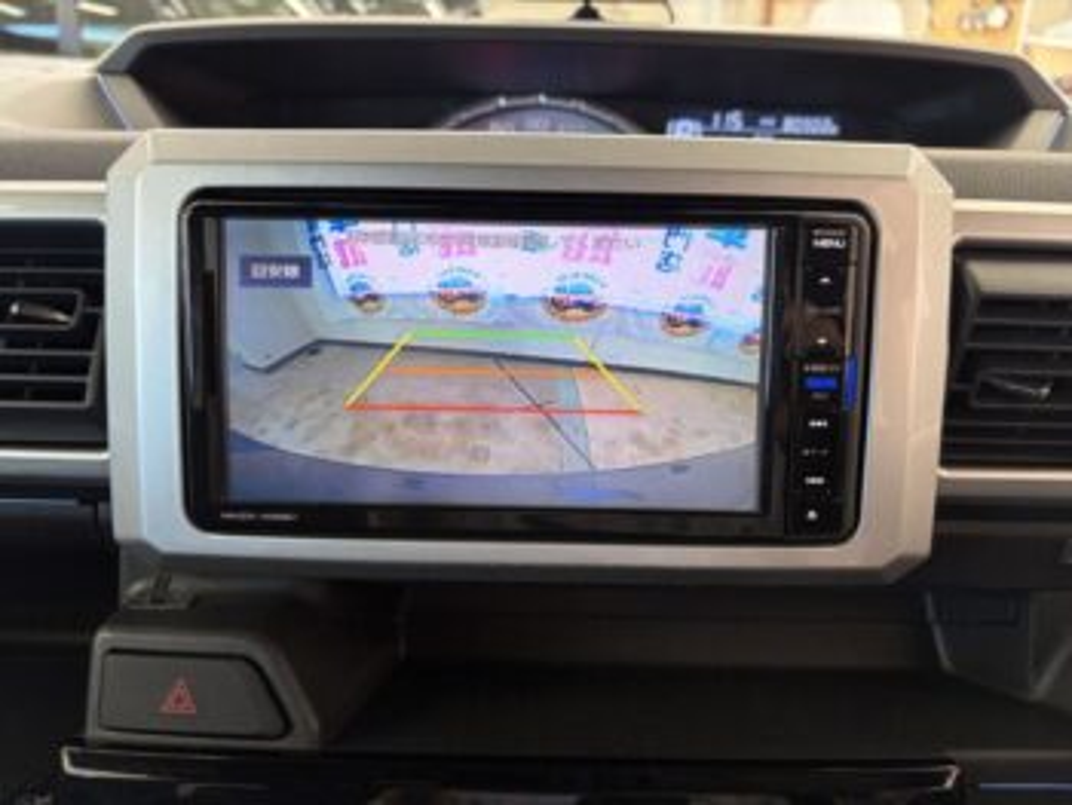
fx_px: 806
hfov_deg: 67.3
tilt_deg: -22.6
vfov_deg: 53.1
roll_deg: -0.4
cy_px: 402
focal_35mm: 26
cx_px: 536
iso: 80
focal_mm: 5.96
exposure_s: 1/49
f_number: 1.6
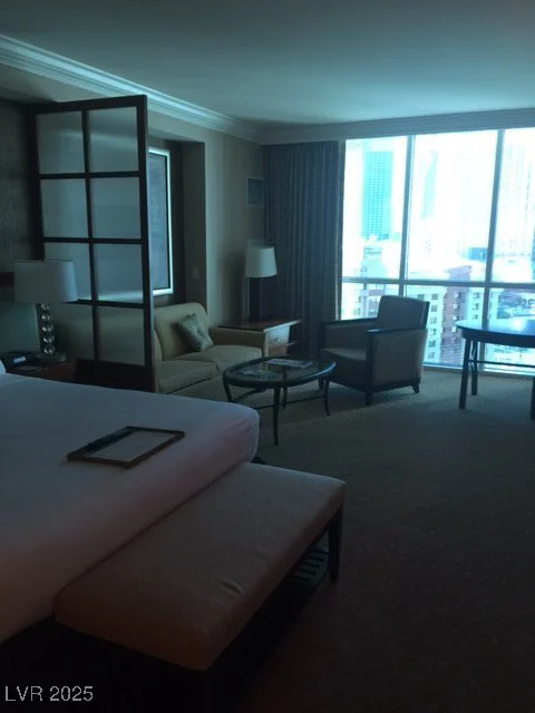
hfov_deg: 48.2
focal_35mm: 29
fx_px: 598
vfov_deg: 61.7
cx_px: 268
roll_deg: -0.7
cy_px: 356
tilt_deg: -10.2
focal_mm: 4.15
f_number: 2.2
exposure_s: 1/15
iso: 40
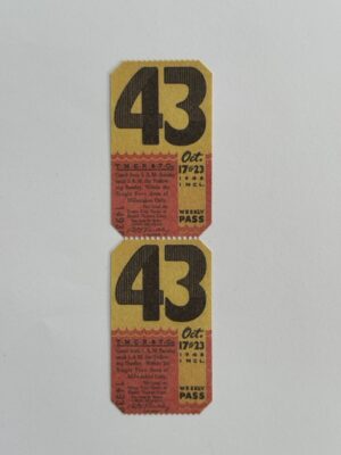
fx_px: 630
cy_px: 228
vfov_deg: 39.7
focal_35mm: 48
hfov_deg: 30.3
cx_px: 170
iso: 125
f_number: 1.78
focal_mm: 6.76
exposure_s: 1/100
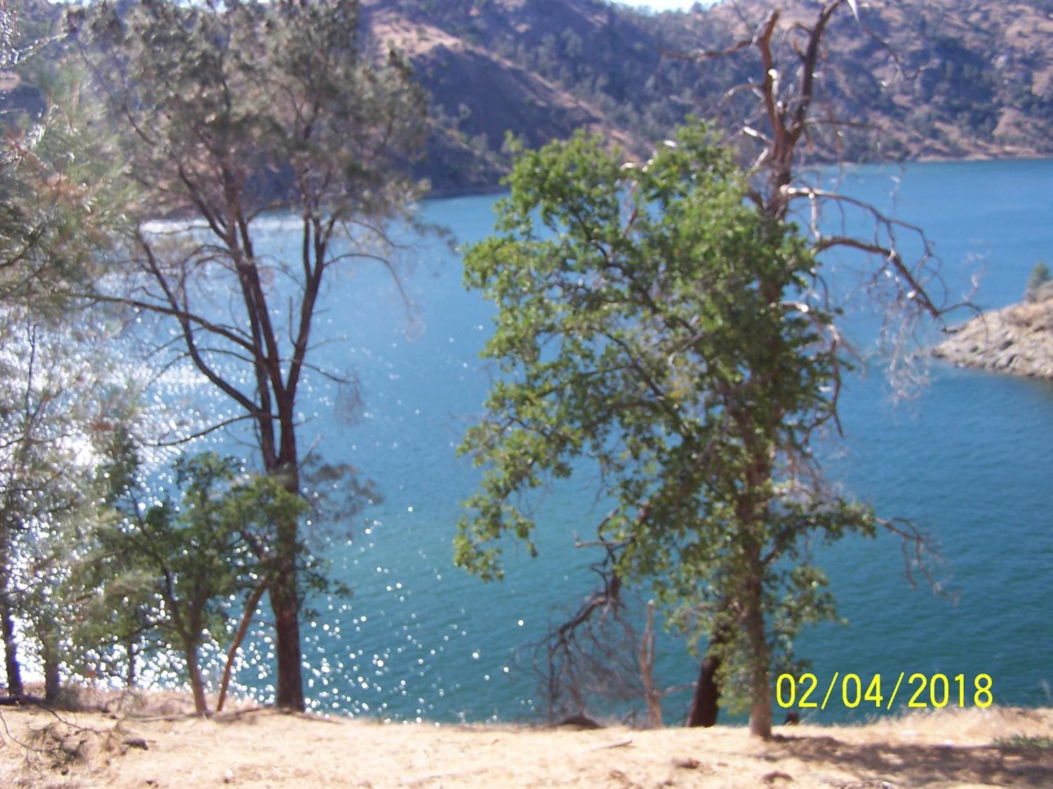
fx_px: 1156
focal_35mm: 38
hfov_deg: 49.0
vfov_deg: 37.7
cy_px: 394
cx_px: 526
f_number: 2.8
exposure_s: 1/350
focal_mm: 6.3
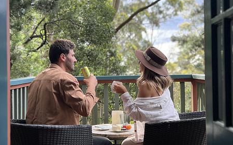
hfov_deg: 51.6
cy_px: 63
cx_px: 115
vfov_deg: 33.5
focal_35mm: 38
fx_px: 241
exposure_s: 1/255
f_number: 1.5
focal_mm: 5.7
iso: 40
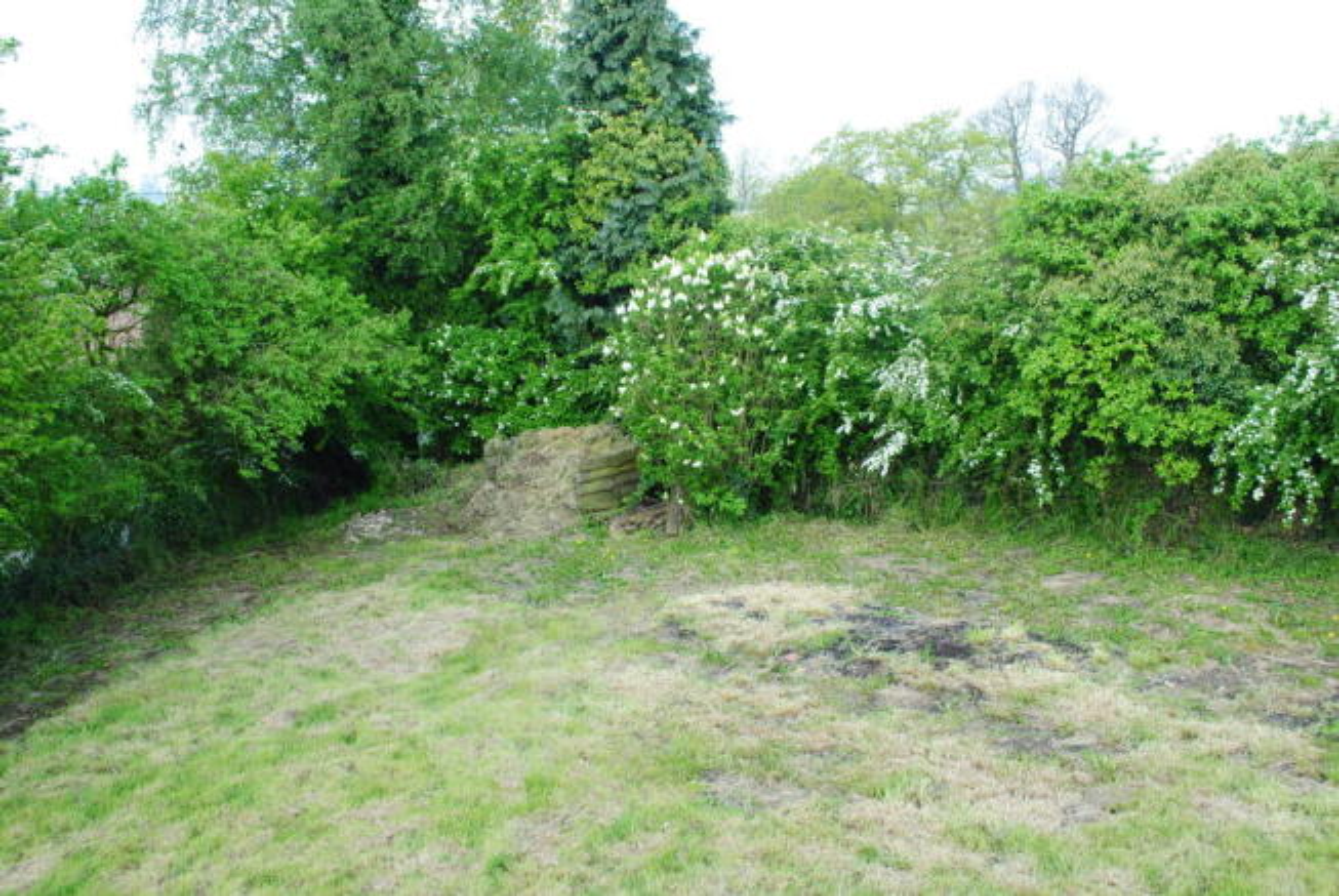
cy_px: 448
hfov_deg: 53.1
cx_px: 670
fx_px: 1340
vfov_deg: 37.0
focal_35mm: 36
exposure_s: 1/100
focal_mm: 24
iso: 200
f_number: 8
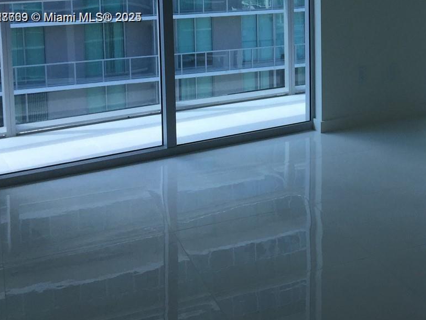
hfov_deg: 30.3
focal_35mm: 60
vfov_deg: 23.6
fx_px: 739
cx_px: 406
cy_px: 18
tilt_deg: -7.7
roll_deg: -1.3
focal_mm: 4.15
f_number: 2.2
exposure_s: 1/359
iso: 32
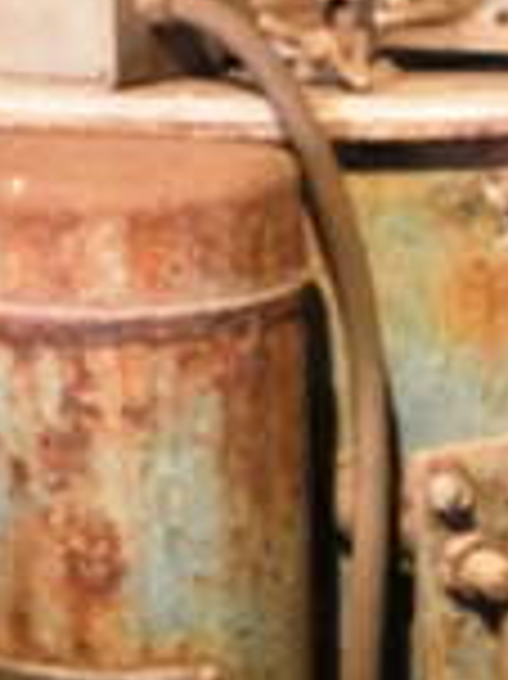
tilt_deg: -18.6
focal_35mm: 138
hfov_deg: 10.6
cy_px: 576
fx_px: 2704
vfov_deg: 14.2
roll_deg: +0.2
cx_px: 508
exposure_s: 1/8
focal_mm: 6
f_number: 2.4
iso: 200
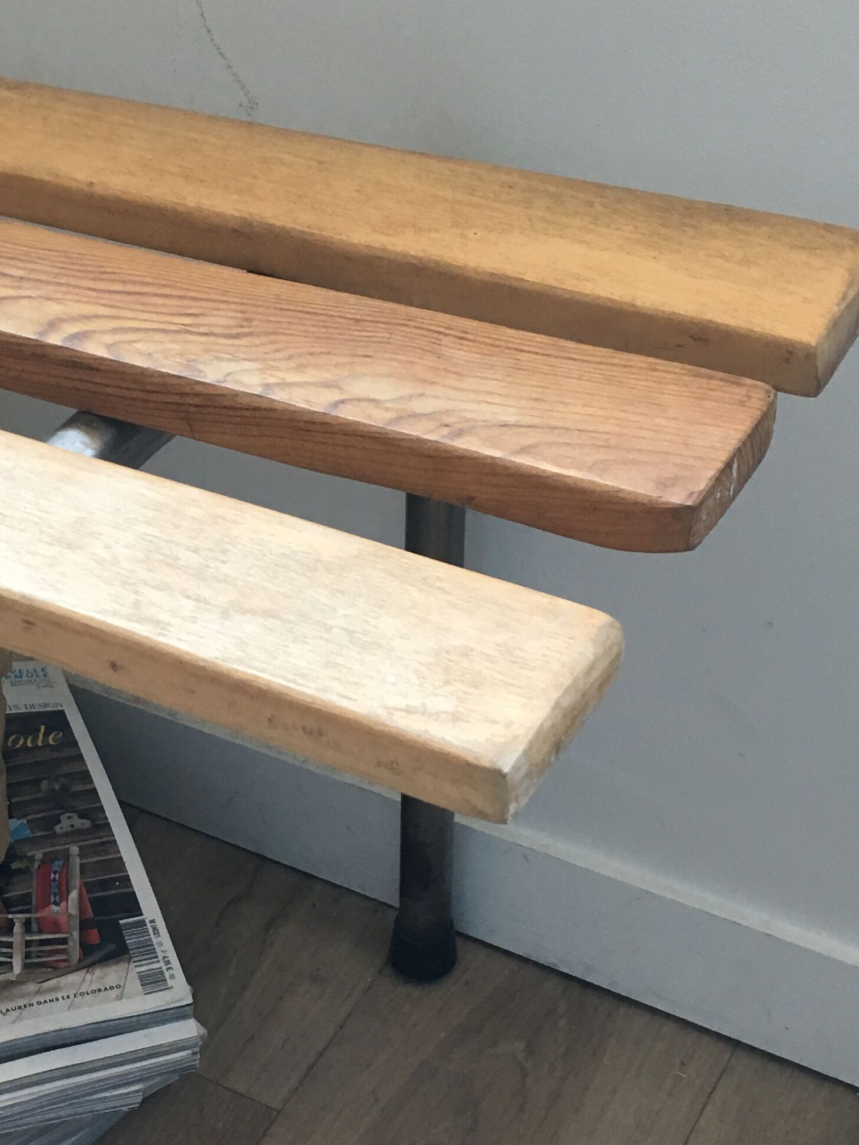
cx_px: 114
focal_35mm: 60
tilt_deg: -37.6
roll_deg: +5.3
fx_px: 1985
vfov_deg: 32.2
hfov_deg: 23.9
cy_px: 627
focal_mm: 4.15
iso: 50
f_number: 2.2
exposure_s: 1/33
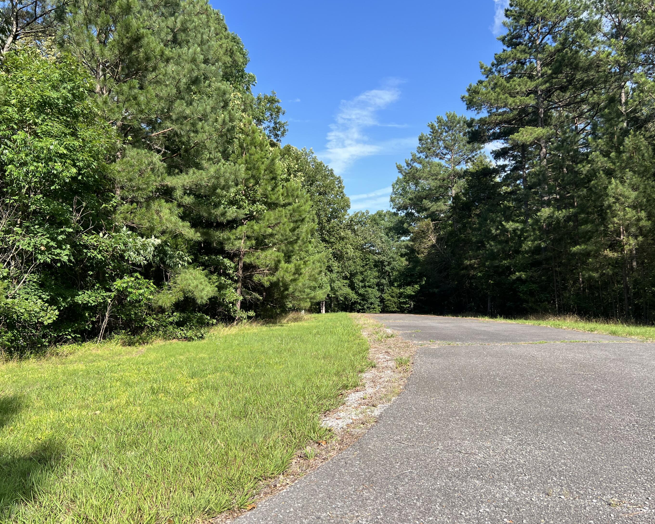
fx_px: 543
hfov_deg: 62.2
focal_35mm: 28
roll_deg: +1.2
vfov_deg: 51.5
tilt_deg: +1.7
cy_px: 259
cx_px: 319
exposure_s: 1/2165
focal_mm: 5.7
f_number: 1.5
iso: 50
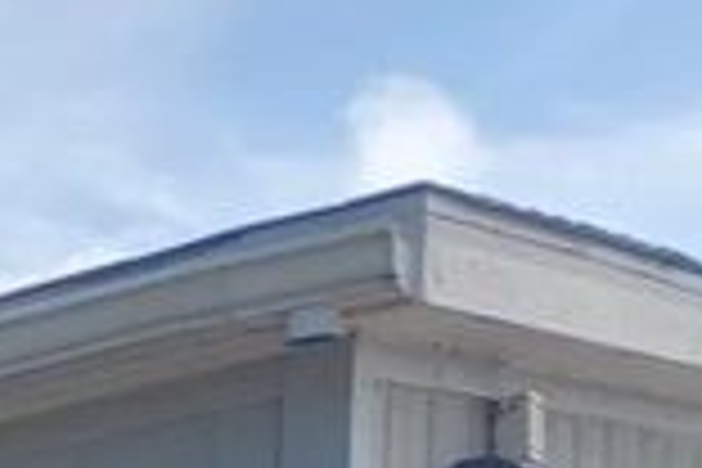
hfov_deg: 9.6
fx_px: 3061
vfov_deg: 7.4
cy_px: 1530
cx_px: -1516
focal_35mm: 157
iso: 20
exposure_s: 1/859
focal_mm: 5.4
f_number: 1.8
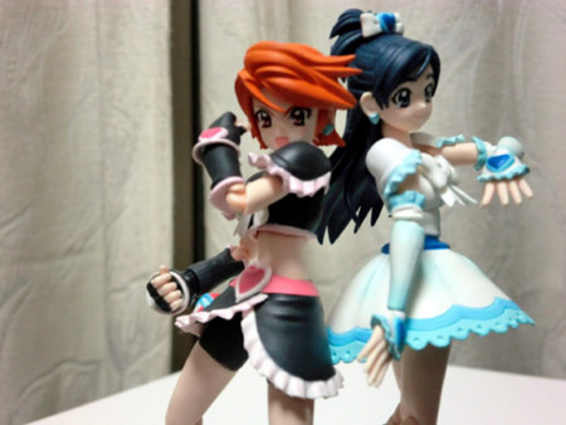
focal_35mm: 47
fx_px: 769
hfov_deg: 40.4
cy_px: 212
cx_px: 283
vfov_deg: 30.9
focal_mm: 8.46
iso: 320
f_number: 3.4
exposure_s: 1/60
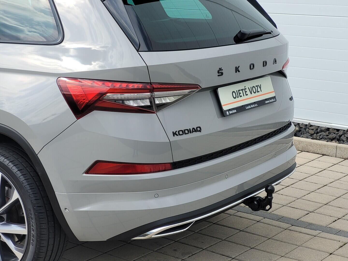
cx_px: 174
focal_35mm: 76
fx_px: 764
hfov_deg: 25.7
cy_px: 130
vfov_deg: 19.4
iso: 25
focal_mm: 7.12
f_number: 2.4
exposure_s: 1/509
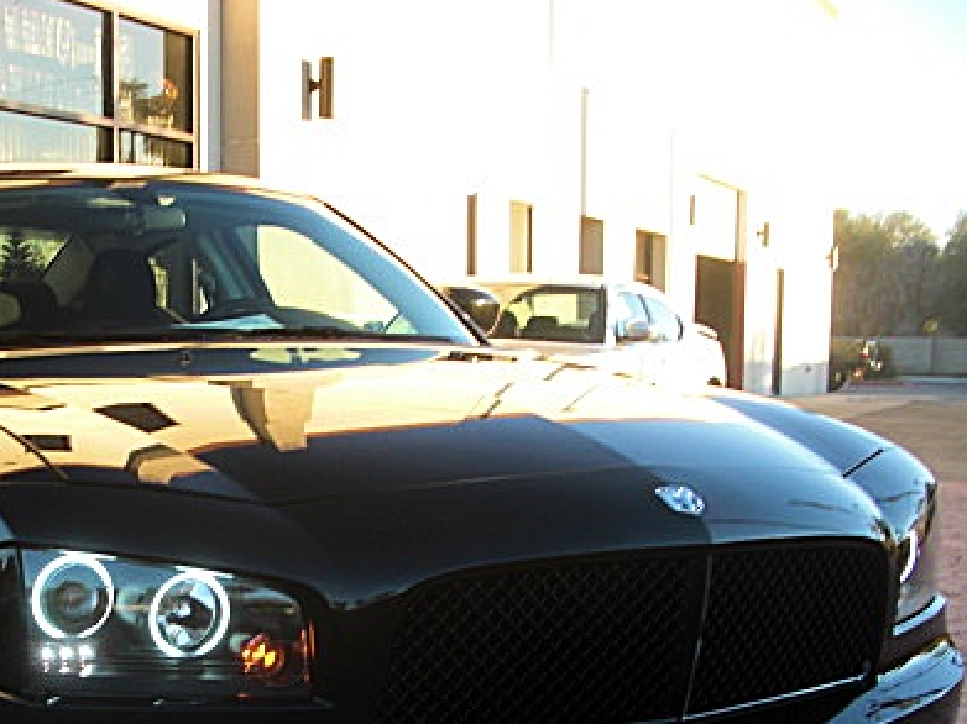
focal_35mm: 59
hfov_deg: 31.8
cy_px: 591
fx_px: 1648
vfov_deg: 24.4
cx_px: 190
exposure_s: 1/125
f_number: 2.8
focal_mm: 6.3
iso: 50
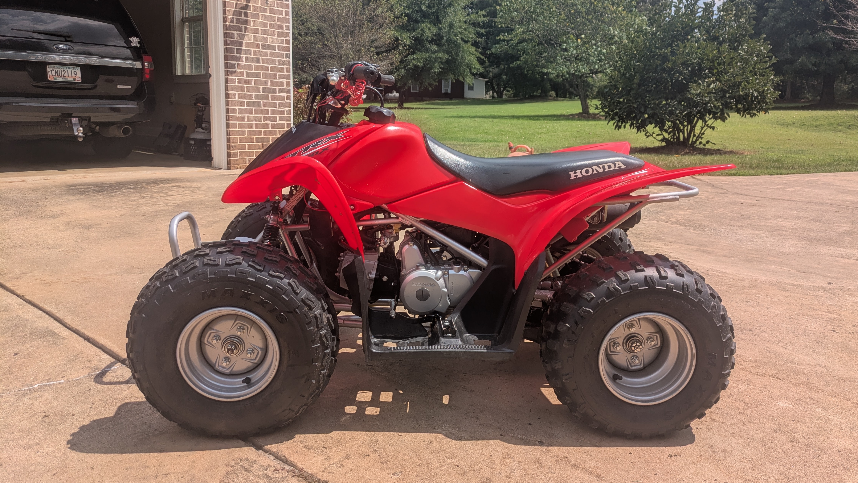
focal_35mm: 28
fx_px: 637
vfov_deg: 41.4
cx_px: 439
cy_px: 207
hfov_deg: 67.9
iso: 49
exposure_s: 1/2959
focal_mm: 5.43
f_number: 1.89
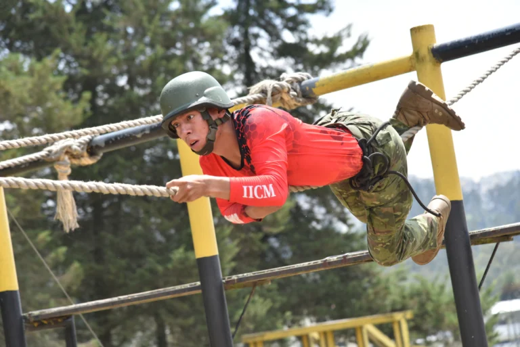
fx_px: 1734
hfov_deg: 17.1
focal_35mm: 120
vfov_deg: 11.4
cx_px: 260
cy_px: 174
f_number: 6.3
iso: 100
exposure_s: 1/200
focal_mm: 120
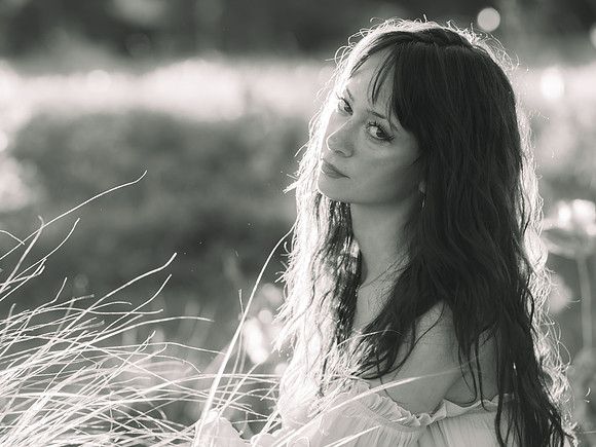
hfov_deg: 10.9
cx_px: 298
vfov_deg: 8.2
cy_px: 224
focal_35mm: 182
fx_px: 3130
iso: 160
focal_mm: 168
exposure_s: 1/80
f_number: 5
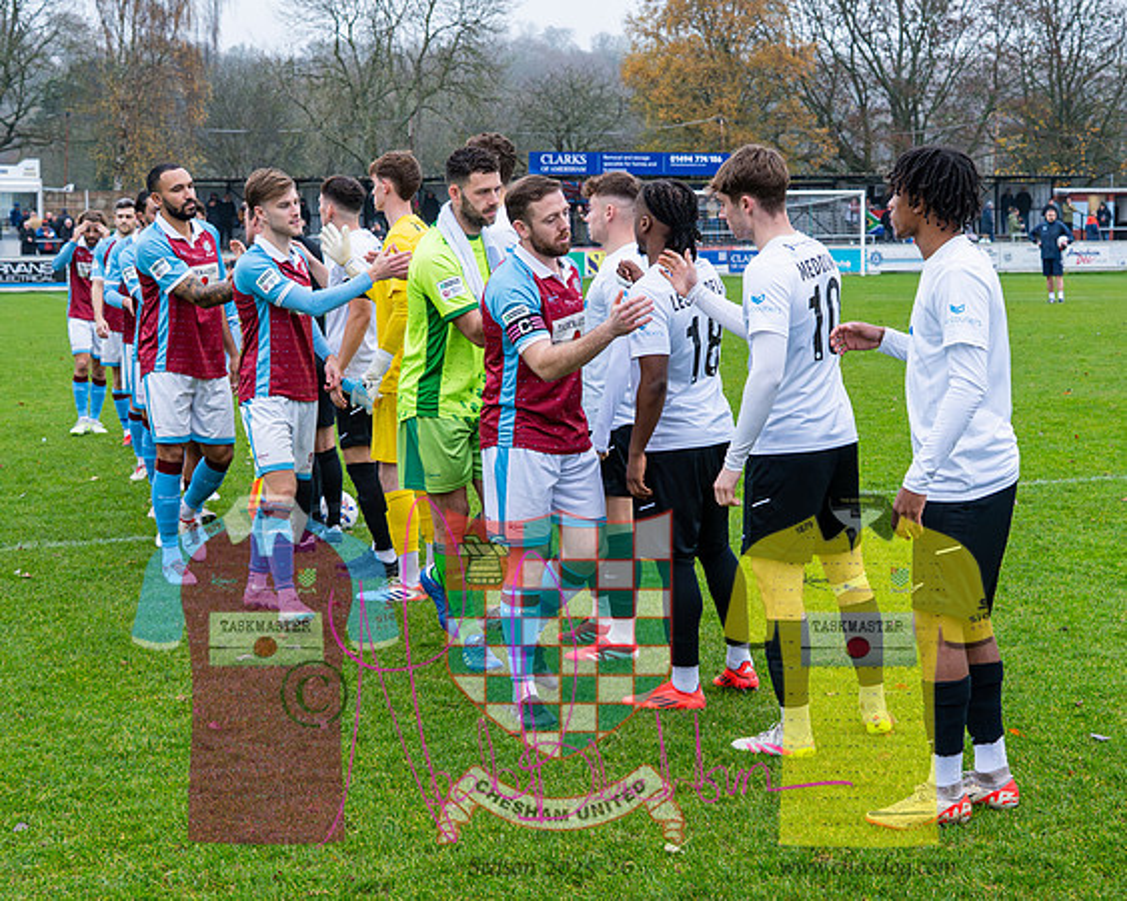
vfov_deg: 21.9
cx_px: 564
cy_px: 438
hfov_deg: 27.2
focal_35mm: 70
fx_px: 2331
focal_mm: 39
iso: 1250
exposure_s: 1/400
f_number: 5
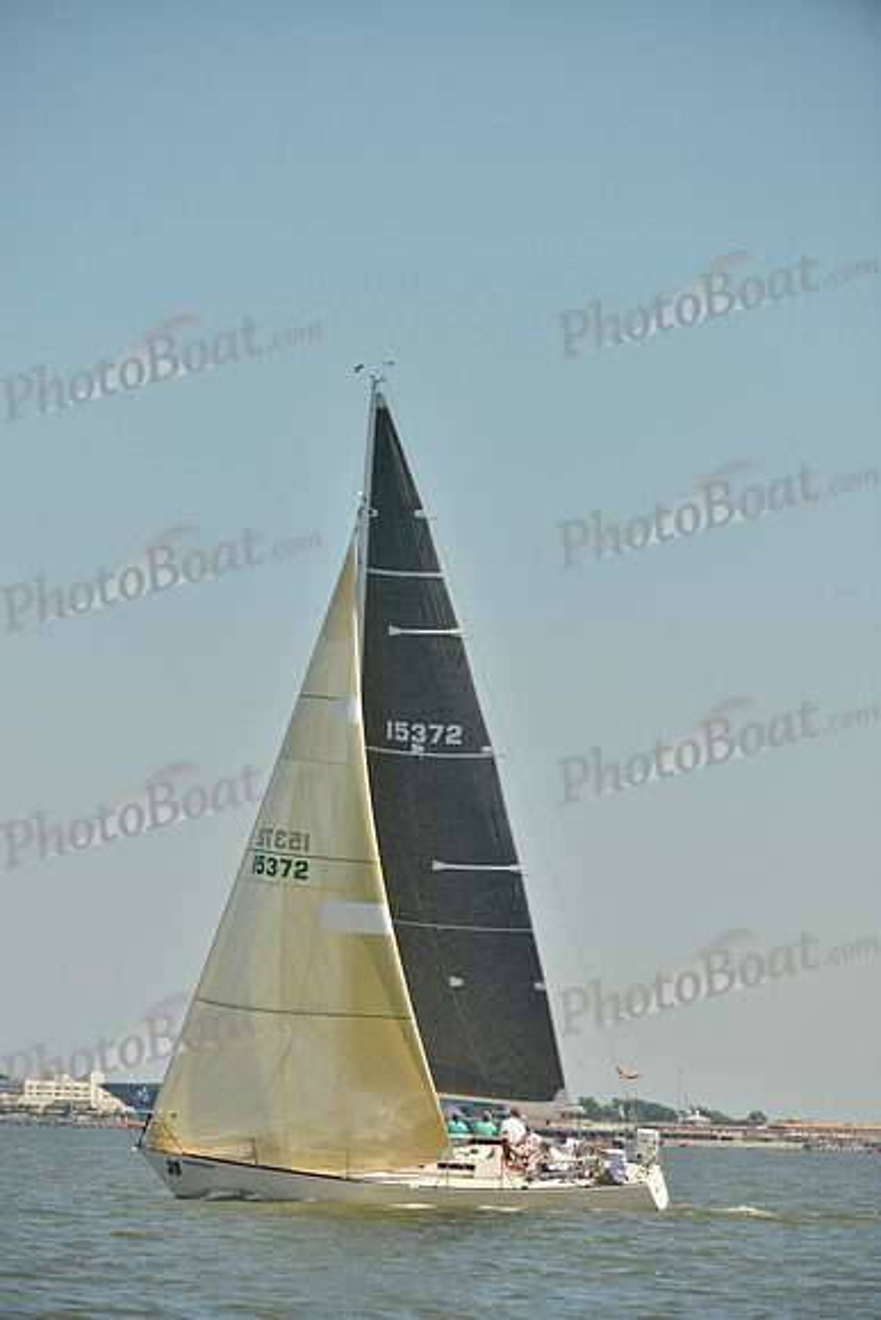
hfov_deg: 6.9
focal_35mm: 200
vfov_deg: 10.3
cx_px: 440
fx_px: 7337
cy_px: 660
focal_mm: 200
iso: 200
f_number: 5
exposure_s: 1/1600
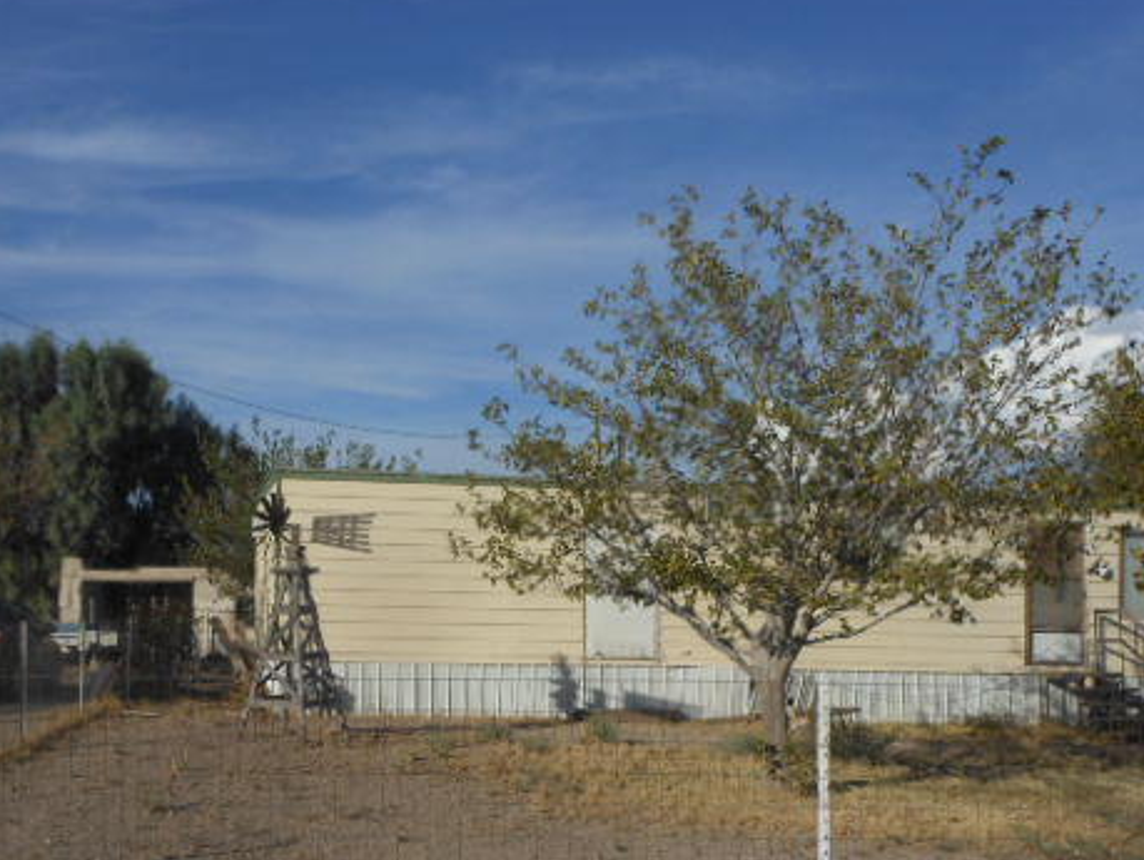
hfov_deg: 47.1
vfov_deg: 36.4
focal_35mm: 39
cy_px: 583
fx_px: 1290
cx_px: 389
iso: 80
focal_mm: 5
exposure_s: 1/1500
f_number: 3.7
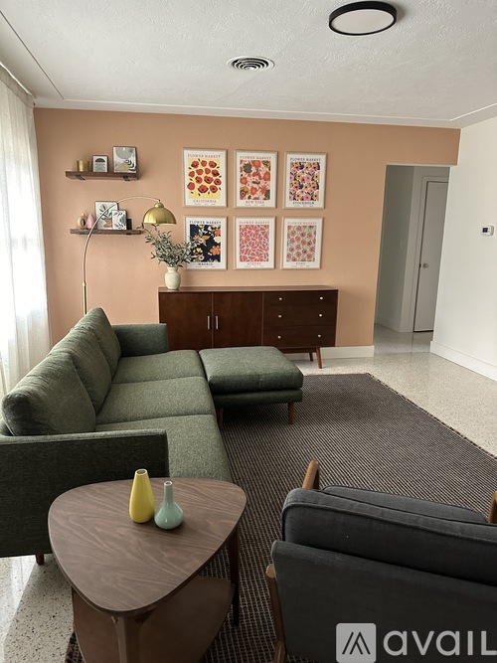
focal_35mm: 24
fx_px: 460
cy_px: 332
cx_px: 248
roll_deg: -0.8
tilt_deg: -11.1
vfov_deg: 71.6
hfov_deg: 56.8
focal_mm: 6.86
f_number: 1.78
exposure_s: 1/60
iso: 500
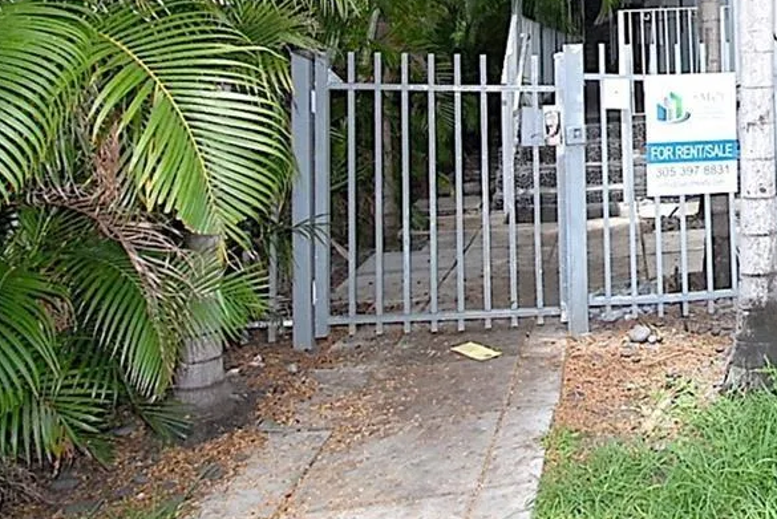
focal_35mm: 41
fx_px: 886
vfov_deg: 30.0
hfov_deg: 40.9
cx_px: 789
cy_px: -21
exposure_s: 1/160
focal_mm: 10
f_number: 6.3
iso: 400
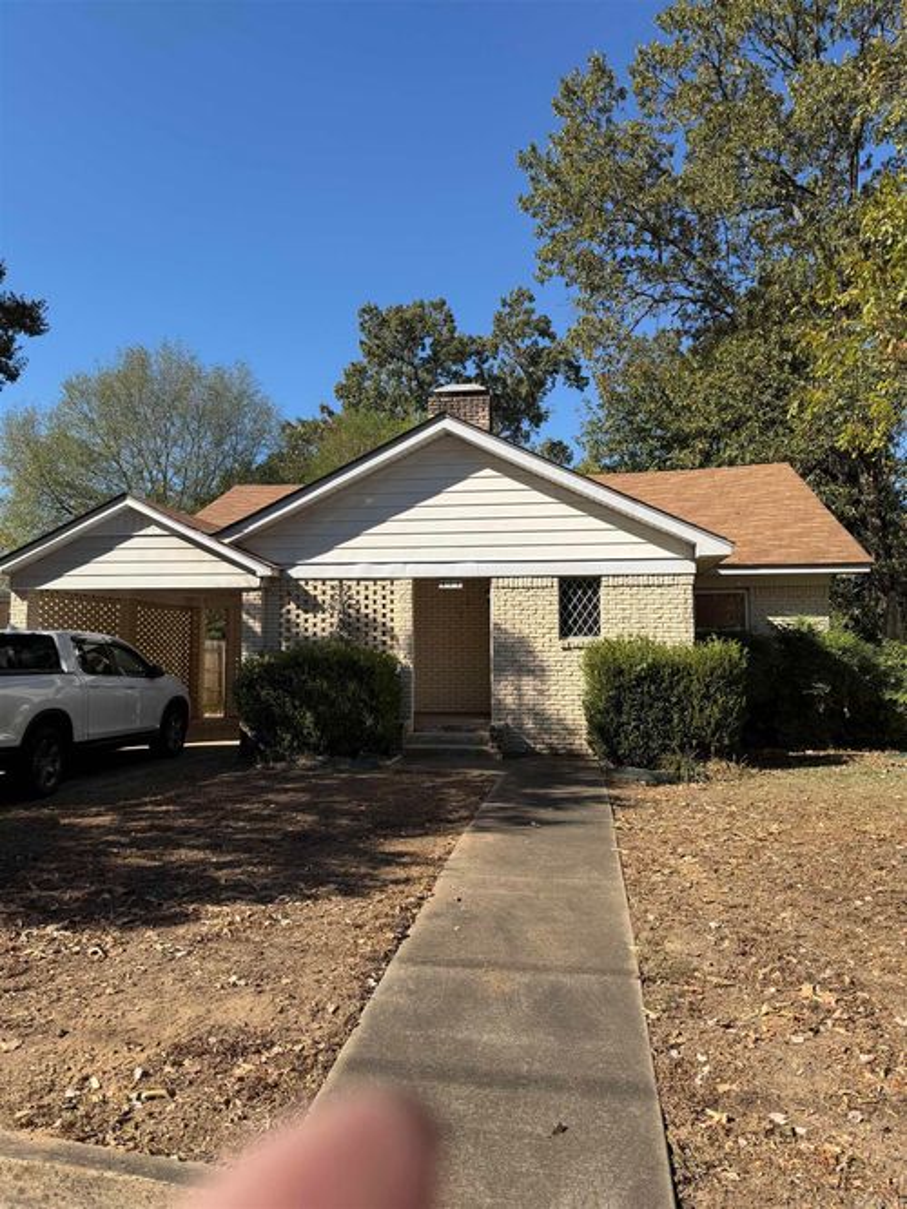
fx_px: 839
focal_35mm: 24
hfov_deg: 56.8
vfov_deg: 71.6
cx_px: 454
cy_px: 604
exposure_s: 1/3759
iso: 80
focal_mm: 6.76
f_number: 1.78
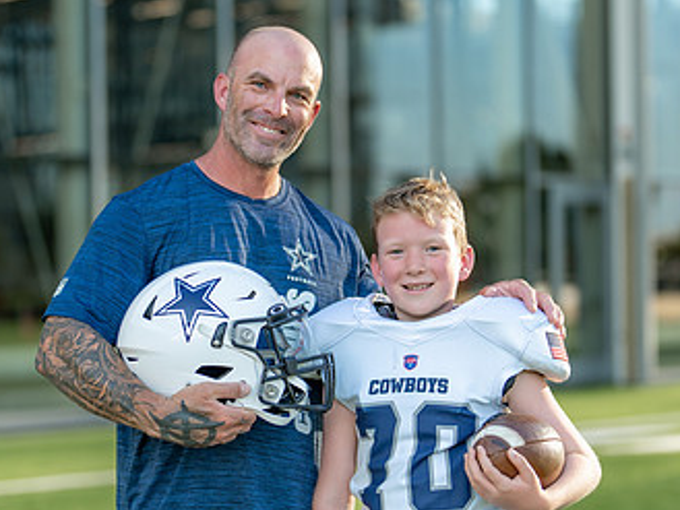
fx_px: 1906
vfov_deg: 15.2
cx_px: 310
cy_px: 300
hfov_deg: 20.2
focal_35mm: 97
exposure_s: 1/2000
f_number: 1.2
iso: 100
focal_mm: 50
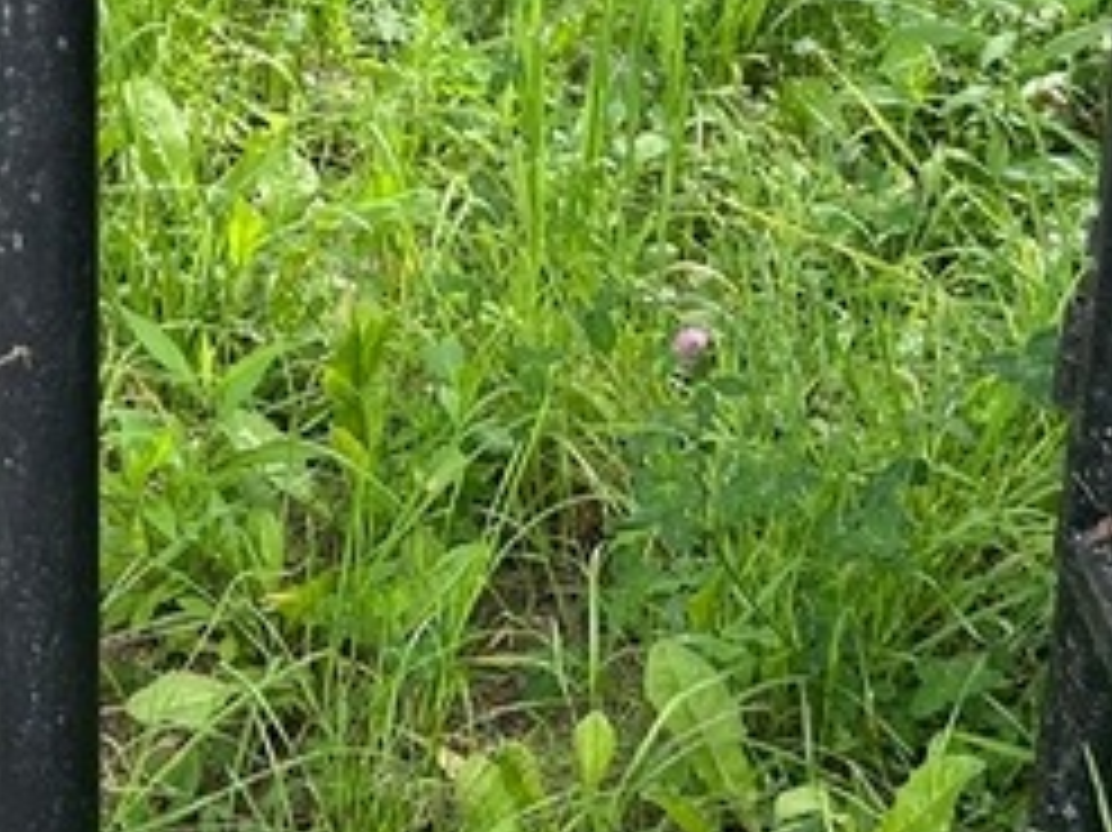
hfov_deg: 18.0
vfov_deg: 13.1
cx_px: 207
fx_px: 3468
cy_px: -328
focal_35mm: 108
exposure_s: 1/495
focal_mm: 5.7
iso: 50
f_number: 1.5
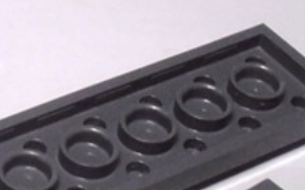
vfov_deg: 8.4
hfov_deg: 13.0
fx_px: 1296
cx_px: -80
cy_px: 122
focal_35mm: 156
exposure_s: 1/60
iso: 80
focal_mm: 6.61
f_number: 3.9
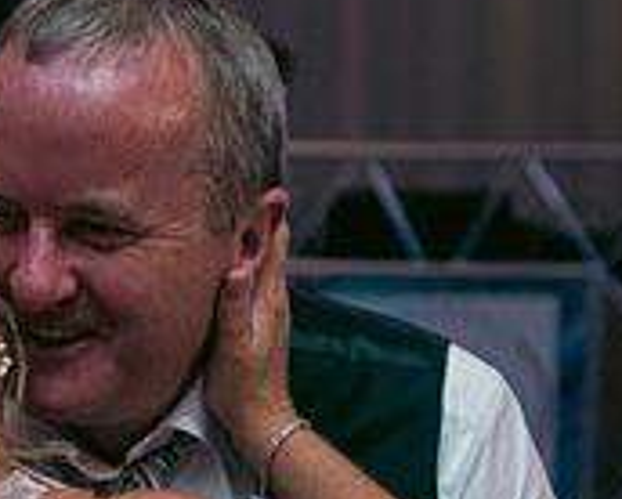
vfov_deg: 10.1
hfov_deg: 12.5
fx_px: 2801
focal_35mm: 152
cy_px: 468
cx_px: -47
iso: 800
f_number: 3.5
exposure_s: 1/160
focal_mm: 48
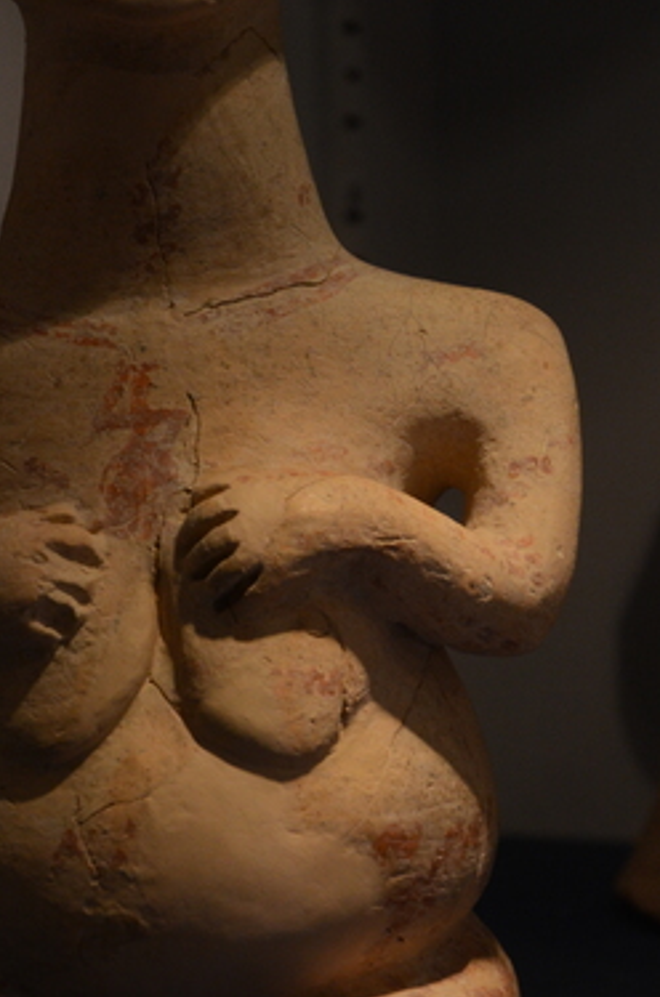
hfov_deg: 11.6
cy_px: 417
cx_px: 189
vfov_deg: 17.5
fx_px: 3235
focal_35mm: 117
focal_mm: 44
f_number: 4.8
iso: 1000
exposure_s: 1/80
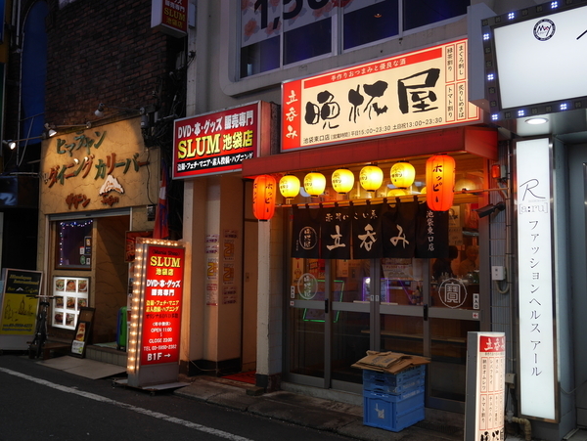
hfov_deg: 53.9
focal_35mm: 34
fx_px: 577
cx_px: 294
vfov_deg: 41.8
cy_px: 220
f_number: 4.1
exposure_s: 1/60
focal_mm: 17
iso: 250
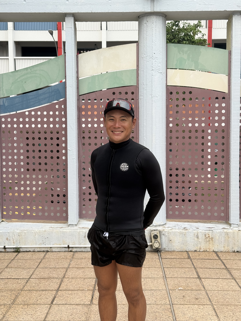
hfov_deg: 30.3
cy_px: 160
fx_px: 446
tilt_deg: -3.0
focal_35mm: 48
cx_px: 120
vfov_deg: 39.7
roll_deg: -0.6
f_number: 1.78
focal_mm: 6.76
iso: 64
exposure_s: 1/240
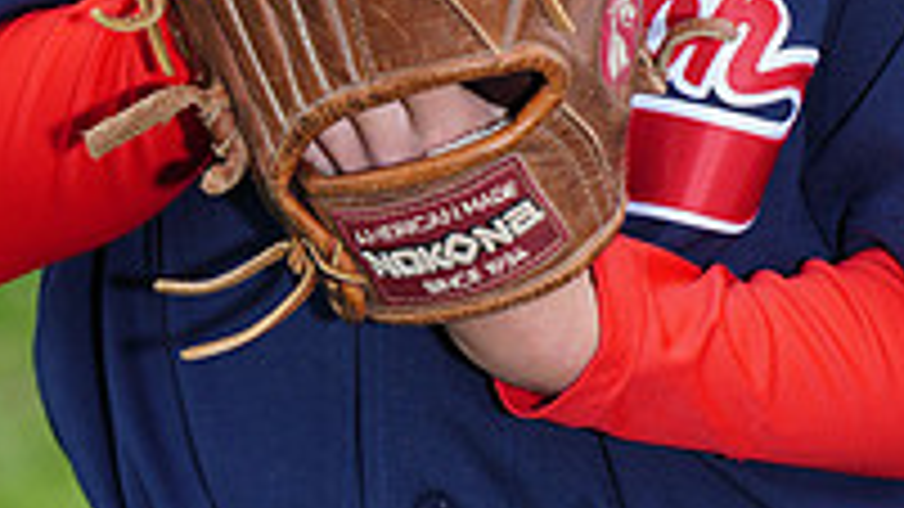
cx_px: 421
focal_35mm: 606
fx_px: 14524
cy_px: -454
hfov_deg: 3.6
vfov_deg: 2.0
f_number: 8
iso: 200
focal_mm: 200
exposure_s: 1/200
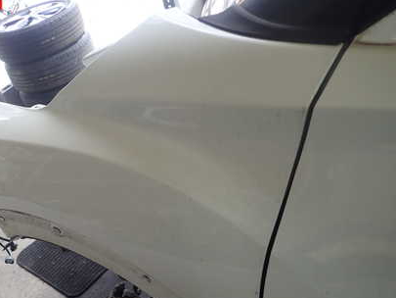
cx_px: 118
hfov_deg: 48.9
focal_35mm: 37
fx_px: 423
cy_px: 212
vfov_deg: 38.0
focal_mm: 4.5
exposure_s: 1/60
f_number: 2
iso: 100
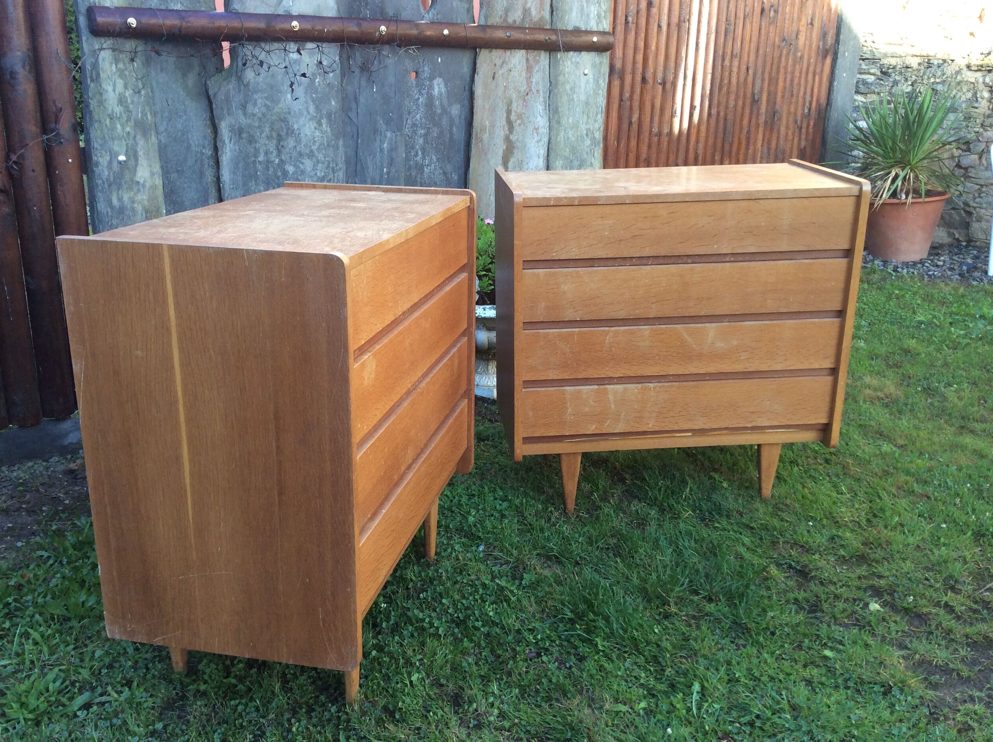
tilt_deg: -20.4
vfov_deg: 42.8
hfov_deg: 55.4
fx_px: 945
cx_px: 482
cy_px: 380
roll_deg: -0.2
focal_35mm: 33
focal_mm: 3.3
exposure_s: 1/100
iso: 50
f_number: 2.4
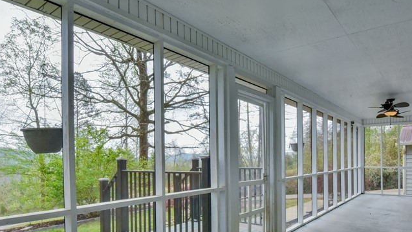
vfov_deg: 44.8
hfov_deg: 74.0
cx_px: 214
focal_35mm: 25
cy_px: 165
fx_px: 273
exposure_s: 1/50
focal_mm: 14
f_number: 22
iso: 800
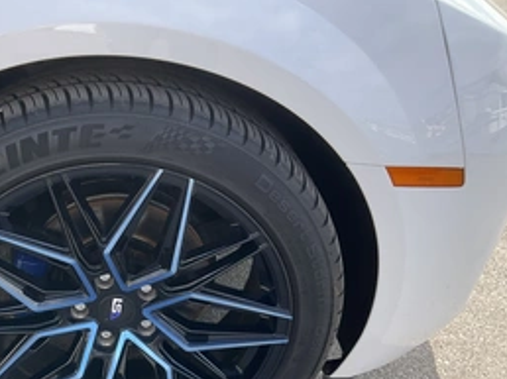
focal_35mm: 45
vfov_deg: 31.6
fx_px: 658
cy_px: 277
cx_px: 151
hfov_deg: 41.3
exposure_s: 1/446
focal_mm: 3
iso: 25
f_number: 1.8
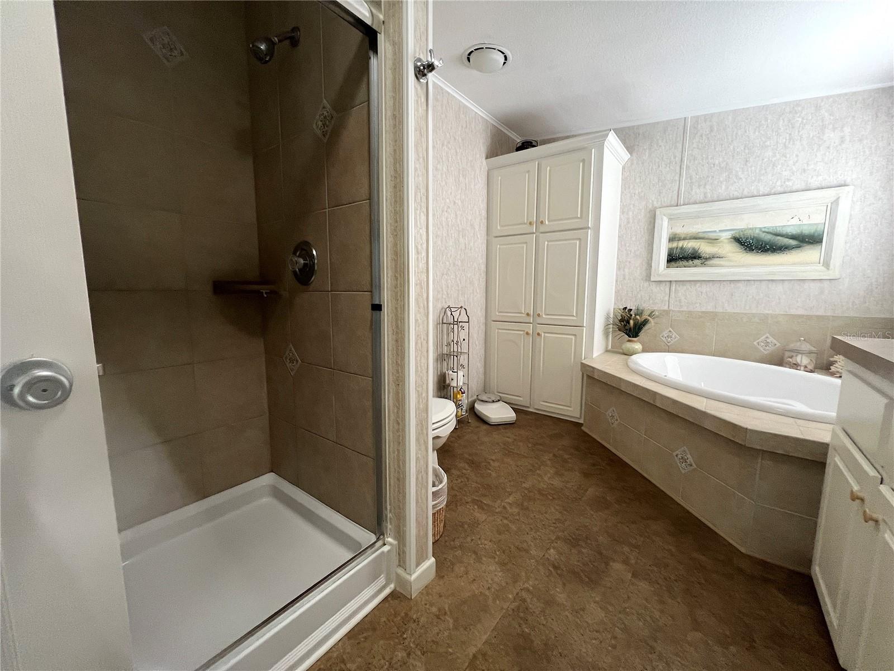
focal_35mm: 13
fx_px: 336
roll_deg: +0.7
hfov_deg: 106.2
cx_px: 447
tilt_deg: -8.0
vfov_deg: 89.9
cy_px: 336
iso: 320
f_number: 1.8
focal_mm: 1.57
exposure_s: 1/60
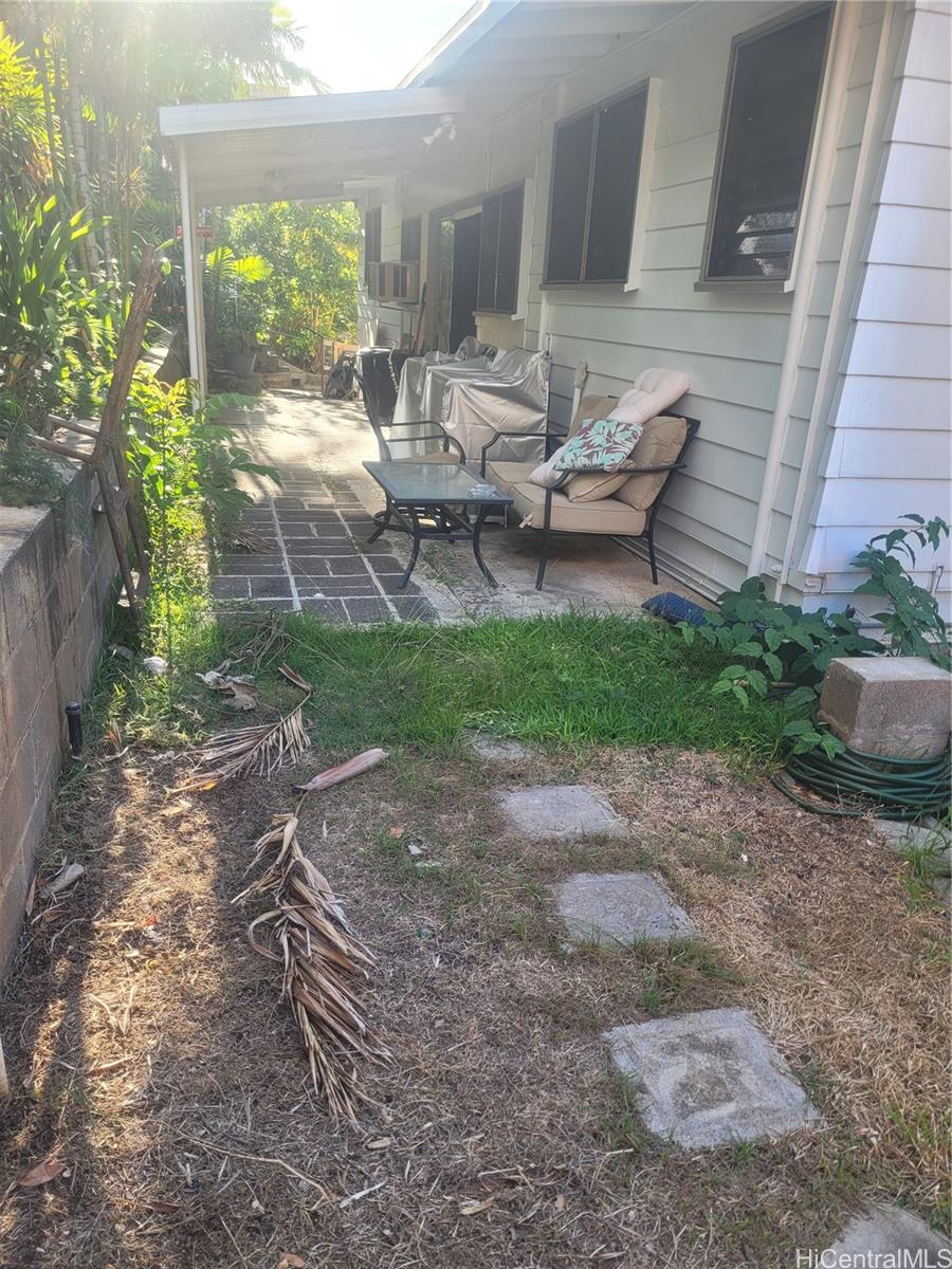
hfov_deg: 53.1
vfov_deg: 67.3
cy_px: 634
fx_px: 953
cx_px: 476
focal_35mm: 26
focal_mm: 5.4
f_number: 1.8
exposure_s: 1/220
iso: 40
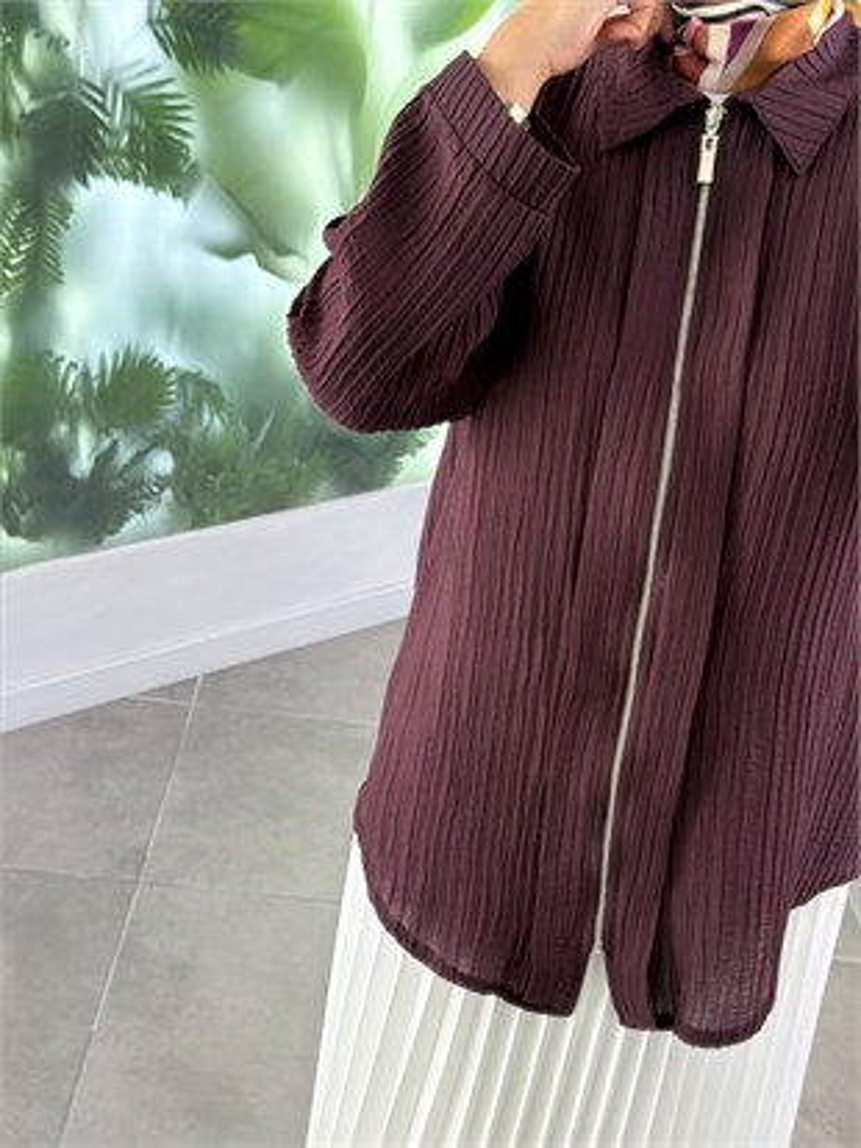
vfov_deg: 39.6
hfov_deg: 30.3
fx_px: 1591
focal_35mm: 48
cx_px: 430
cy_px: 574
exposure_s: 1/132
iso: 64
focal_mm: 6.76
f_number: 1.78
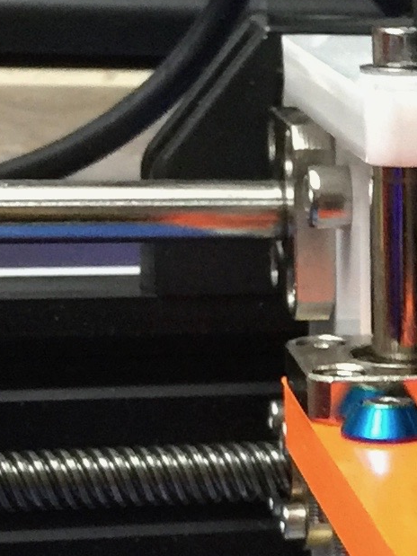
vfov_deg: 12.7
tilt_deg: -15.9
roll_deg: -2.8
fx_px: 2458
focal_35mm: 153
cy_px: 563
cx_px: 770
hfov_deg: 9.2
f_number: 2.2
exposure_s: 1/10
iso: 125
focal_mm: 4.15
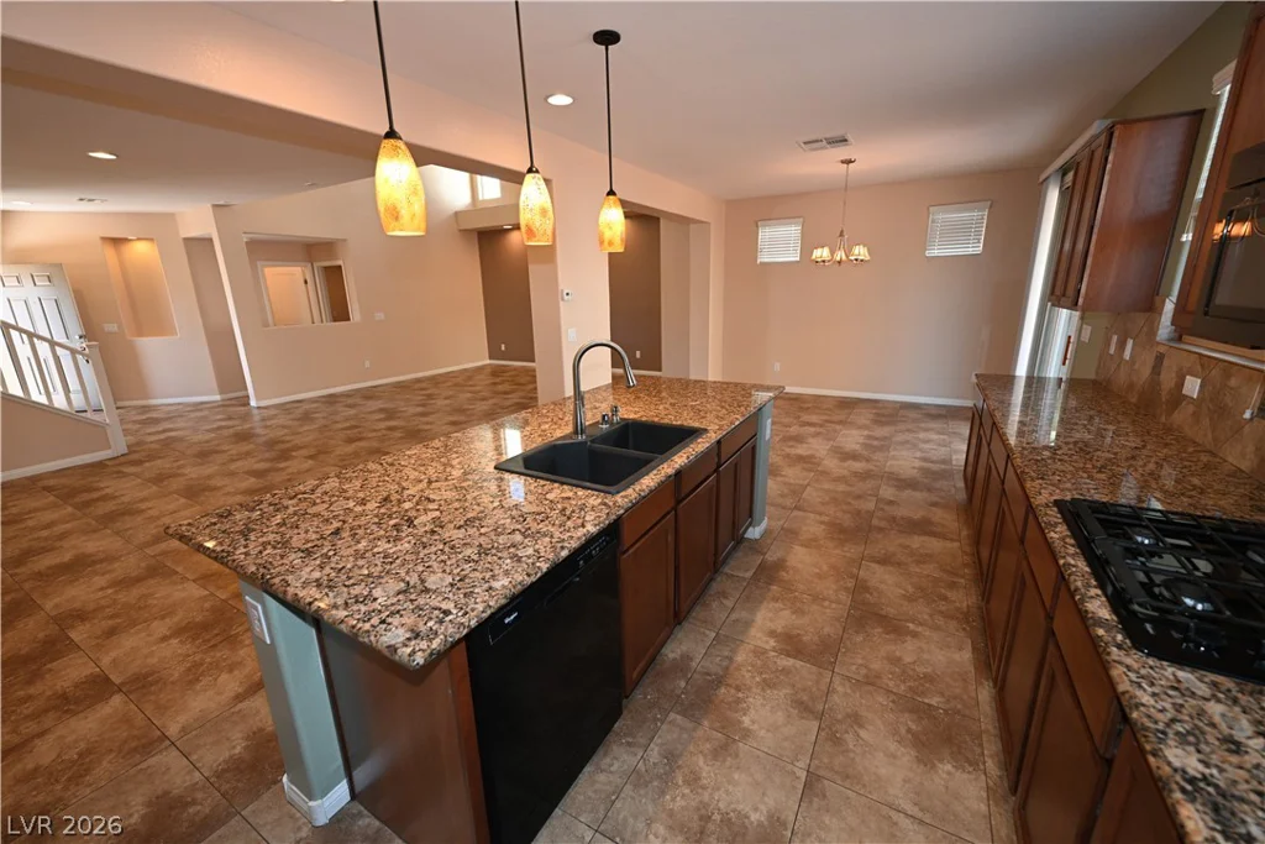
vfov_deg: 81.2
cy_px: 422
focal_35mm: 14
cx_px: 632
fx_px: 492
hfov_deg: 104.2
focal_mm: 14
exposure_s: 1/60
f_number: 4
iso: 900
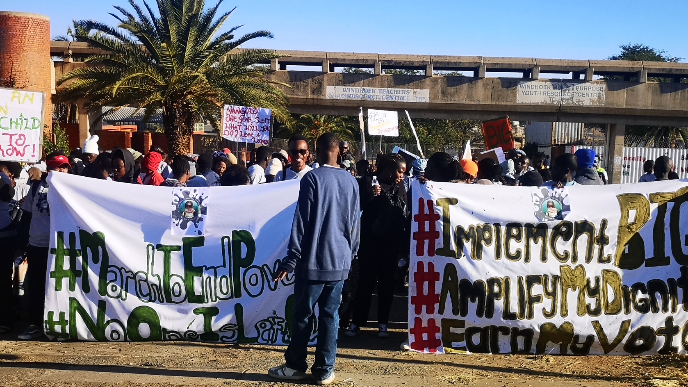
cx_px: 362
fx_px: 821
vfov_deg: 26.5
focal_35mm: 45
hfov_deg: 45.5
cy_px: 230
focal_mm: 5.58
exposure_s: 1/1488
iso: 50
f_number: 1.8
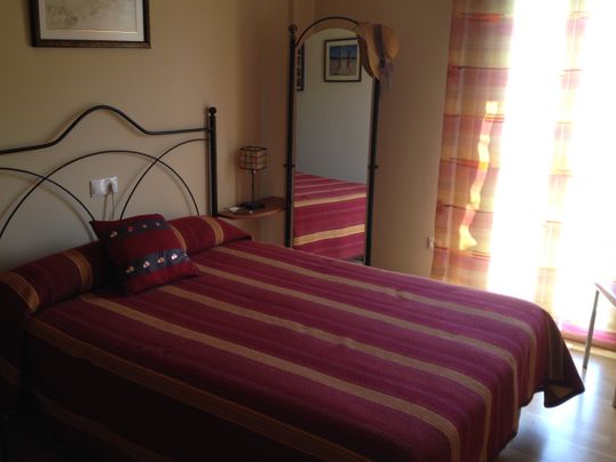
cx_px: 287
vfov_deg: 36.8
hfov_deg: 47.8
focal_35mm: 39
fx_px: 694
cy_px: 213
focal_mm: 4.28
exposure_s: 1/20
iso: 64
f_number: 2.4
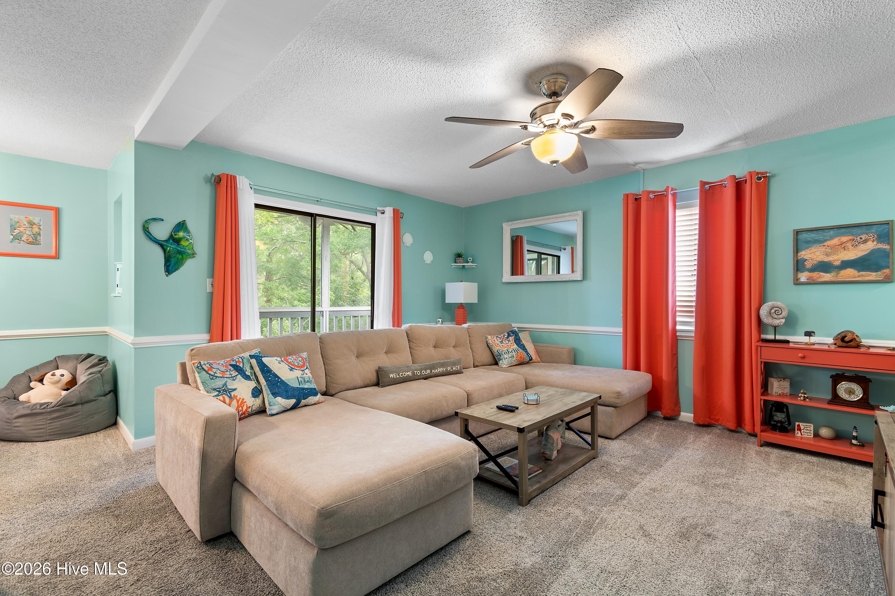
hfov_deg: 100.4
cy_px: 298
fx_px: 373
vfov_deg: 77.3
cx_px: 448
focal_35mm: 15
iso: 100
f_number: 8
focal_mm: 10
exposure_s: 2.5
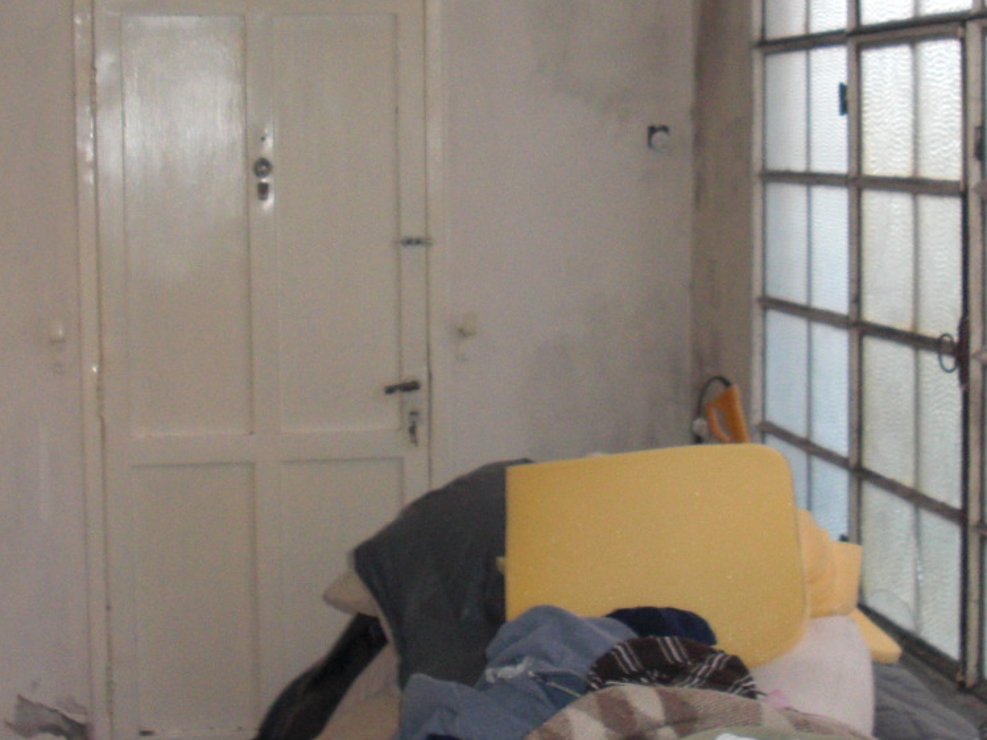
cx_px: 519
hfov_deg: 25.3
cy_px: 269
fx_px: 2195
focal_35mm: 77
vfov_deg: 19.1
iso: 200
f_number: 2.8
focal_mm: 6.3
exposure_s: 1/60
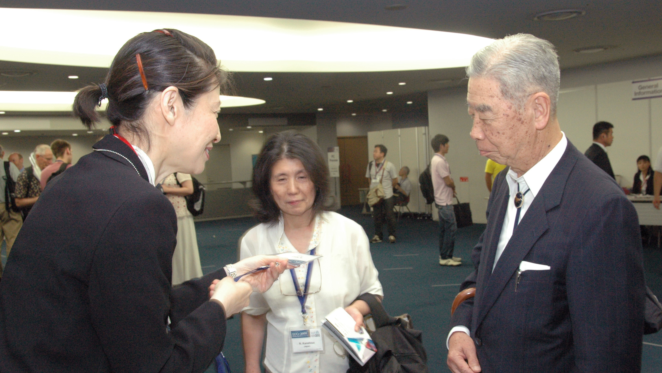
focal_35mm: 45
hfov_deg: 45.9
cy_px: 218
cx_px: 340
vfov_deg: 26.7
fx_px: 782
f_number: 8
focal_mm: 27
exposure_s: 1/25
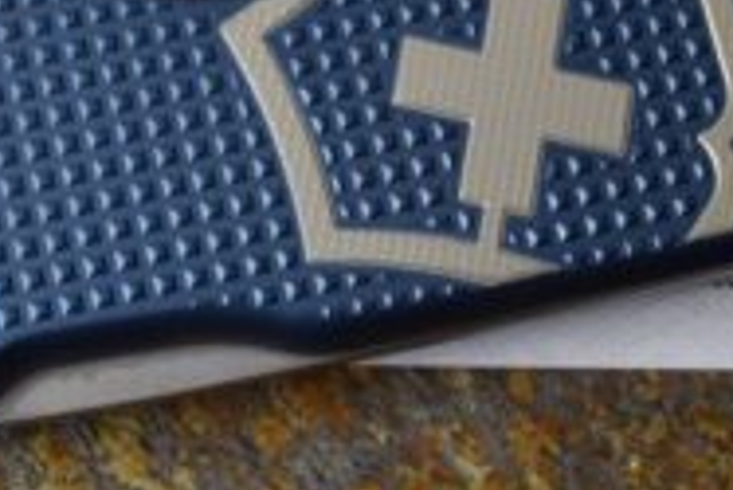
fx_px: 2547
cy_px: -4
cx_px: 51
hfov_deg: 16.1
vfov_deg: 10.9
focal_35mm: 125
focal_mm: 26
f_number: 22
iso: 400
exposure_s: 1/5
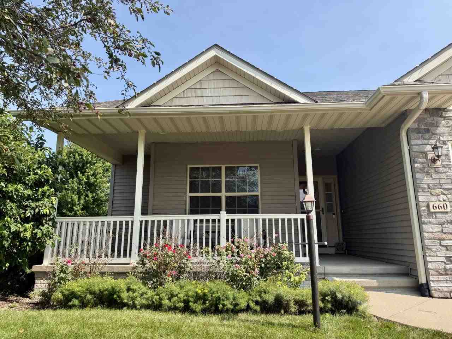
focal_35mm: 24
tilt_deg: +12.2
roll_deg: -0.4
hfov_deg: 71.6
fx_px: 313
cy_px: 170
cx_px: 226
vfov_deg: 56.8
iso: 80
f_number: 1.78
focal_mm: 6.76
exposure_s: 1/2110
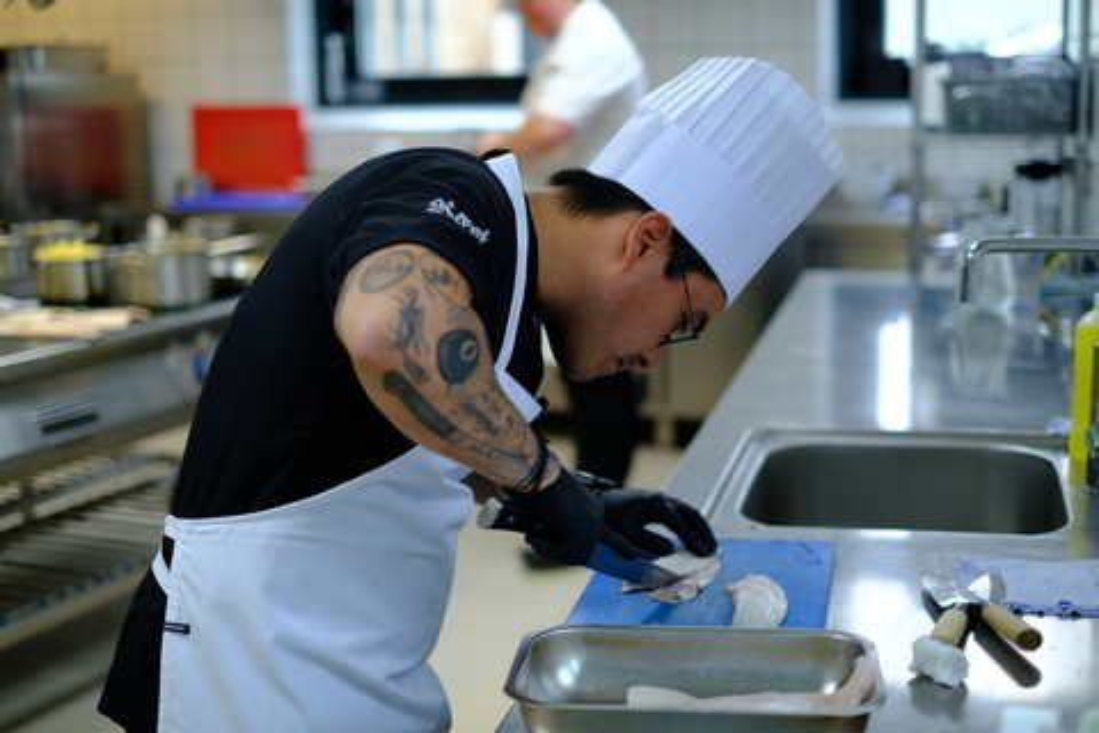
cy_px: 366
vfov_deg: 25.5
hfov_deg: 37.5
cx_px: 550
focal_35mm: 53
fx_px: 1618
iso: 160
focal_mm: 35
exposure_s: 1/160
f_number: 1.6
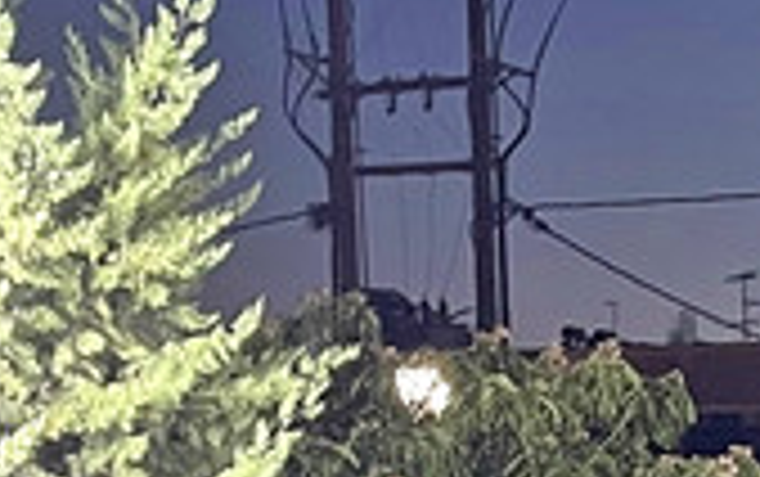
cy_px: 1390
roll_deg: -0.7
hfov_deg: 12.0
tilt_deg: -12.1
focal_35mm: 167
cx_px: 1140
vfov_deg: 7.1
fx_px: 3462
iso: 400
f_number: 1.6
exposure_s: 1/33
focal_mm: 5.1
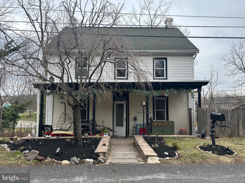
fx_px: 184
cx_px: 122
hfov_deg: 67.3
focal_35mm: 26
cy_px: 92
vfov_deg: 53.1
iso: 50
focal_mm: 5.7
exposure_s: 1/1196
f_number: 1.5
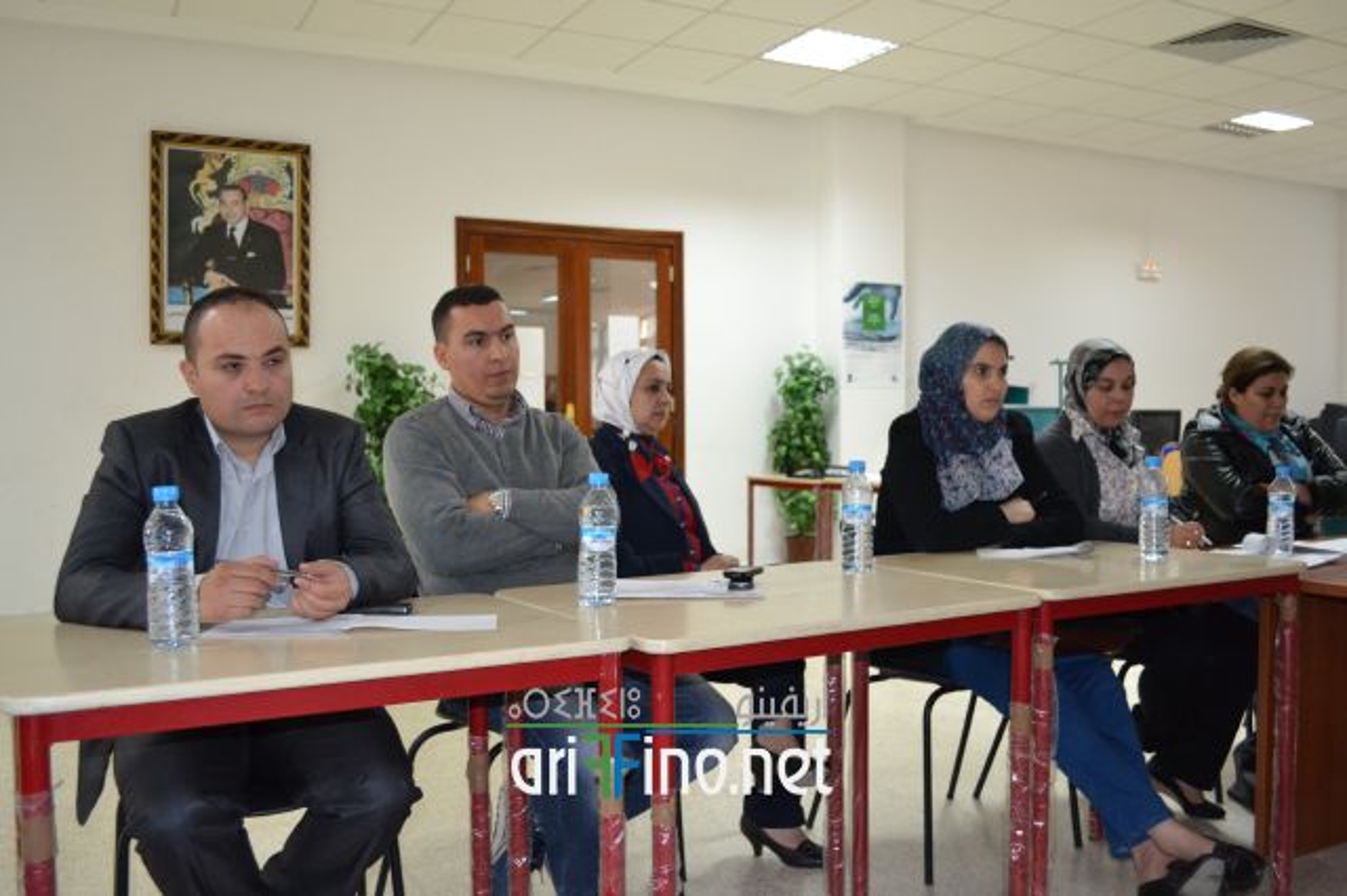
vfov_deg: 39.9
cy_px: 448
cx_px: 674
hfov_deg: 57.2
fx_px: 1234
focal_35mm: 33
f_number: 3.8
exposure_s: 1/60
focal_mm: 22
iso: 1800
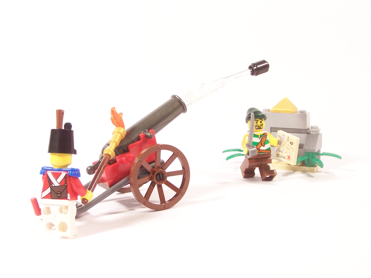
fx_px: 632
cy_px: 139
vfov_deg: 24.8
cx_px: 186
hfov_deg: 32.7
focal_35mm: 59
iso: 200
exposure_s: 1/20
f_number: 3.6
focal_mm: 9.8
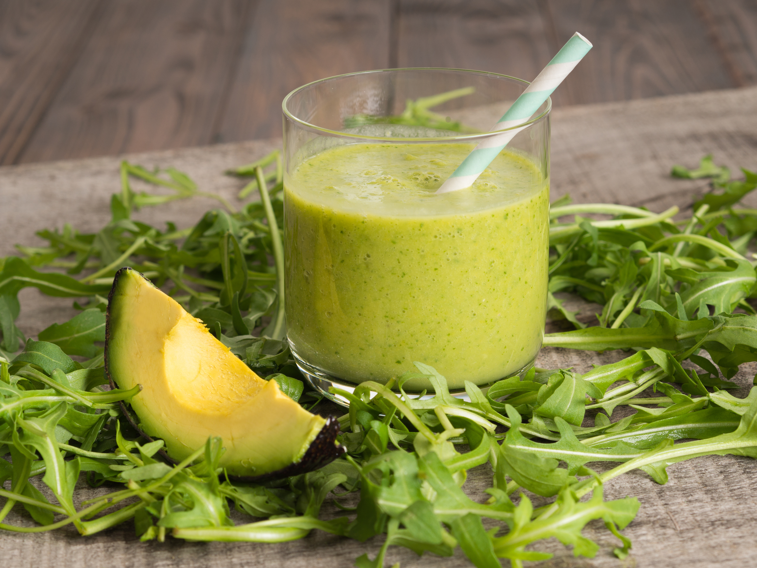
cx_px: 378
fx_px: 1968
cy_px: 284
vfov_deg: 16.4
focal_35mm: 90
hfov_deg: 21.8
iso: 100
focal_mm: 45
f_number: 6.3
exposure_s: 1/200
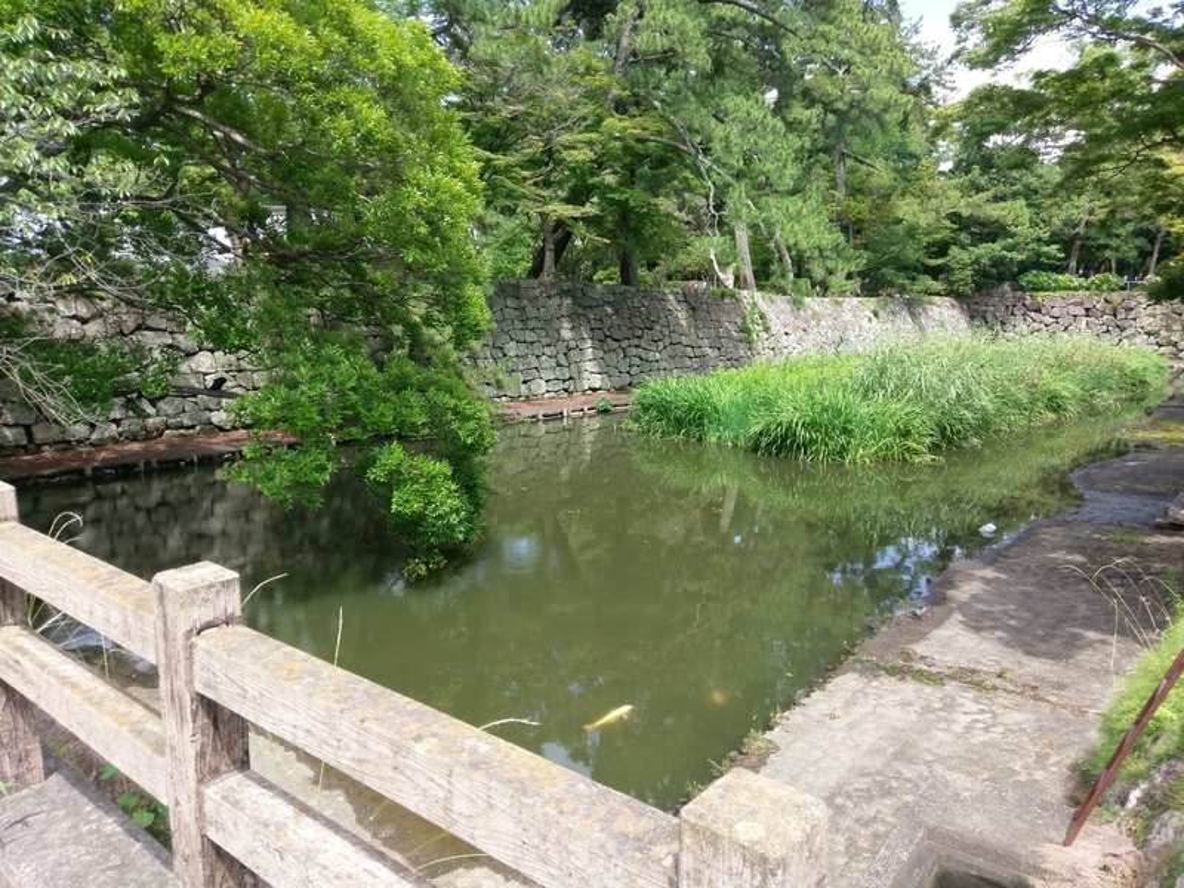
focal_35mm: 26
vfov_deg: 53.1
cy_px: 444
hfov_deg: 67.3
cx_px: 592
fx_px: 889
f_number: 1.8
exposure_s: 1/711
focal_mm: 4.58
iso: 100
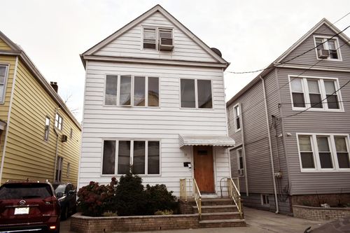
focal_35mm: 27
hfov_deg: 67.4
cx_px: 175
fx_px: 262
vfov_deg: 47.9
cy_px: 116
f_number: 6.3
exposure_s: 1/200
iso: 100
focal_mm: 18
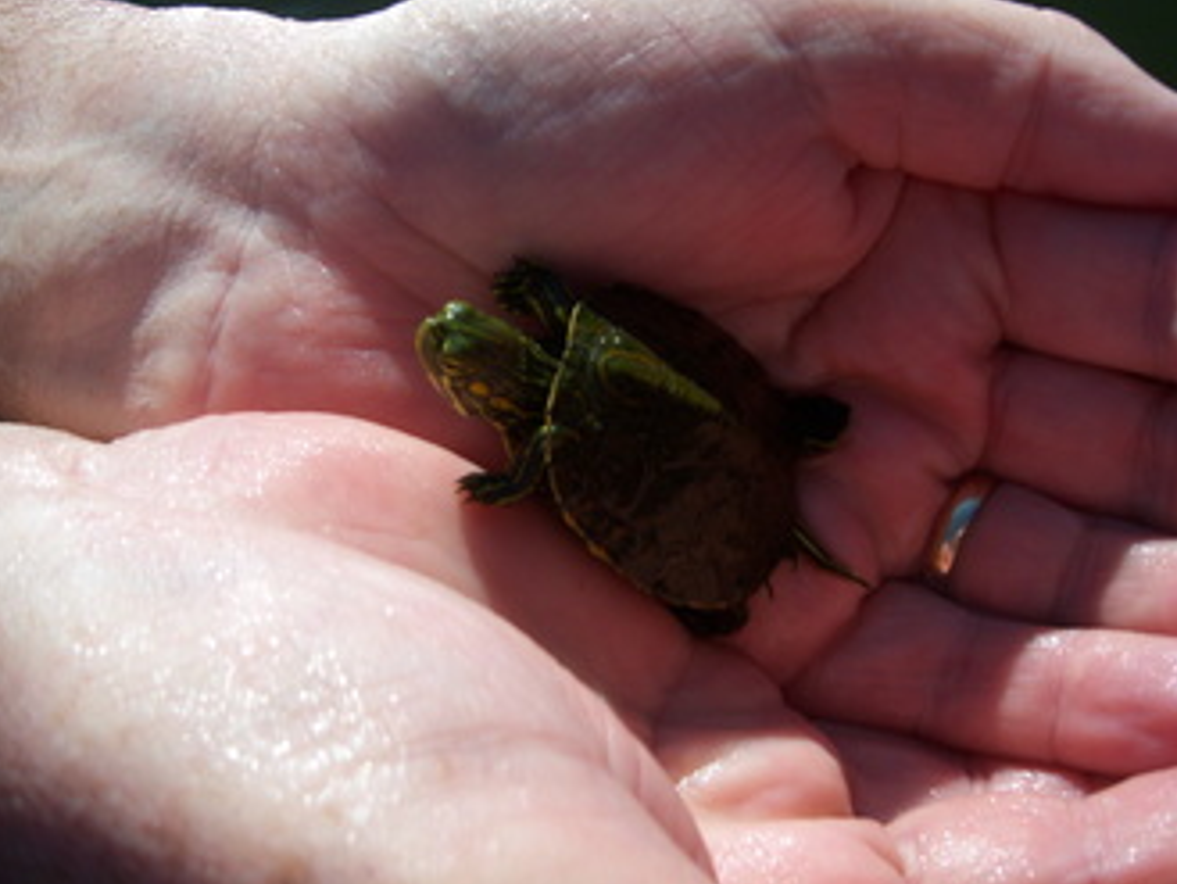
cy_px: 429
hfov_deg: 46.8
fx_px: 1361
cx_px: 574
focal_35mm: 40
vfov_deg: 36.0
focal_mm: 7.5
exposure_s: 1/800
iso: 80
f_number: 4.8
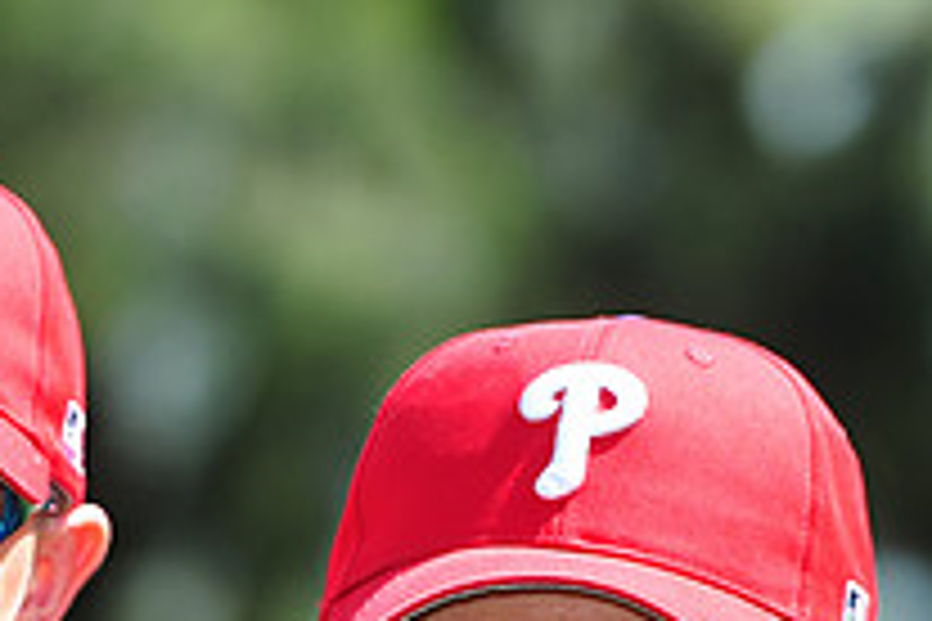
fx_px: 14523
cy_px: 756
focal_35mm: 561
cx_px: -95
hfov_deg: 3.7
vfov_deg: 2.4
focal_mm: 200
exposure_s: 1/320
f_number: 5.6
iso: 200
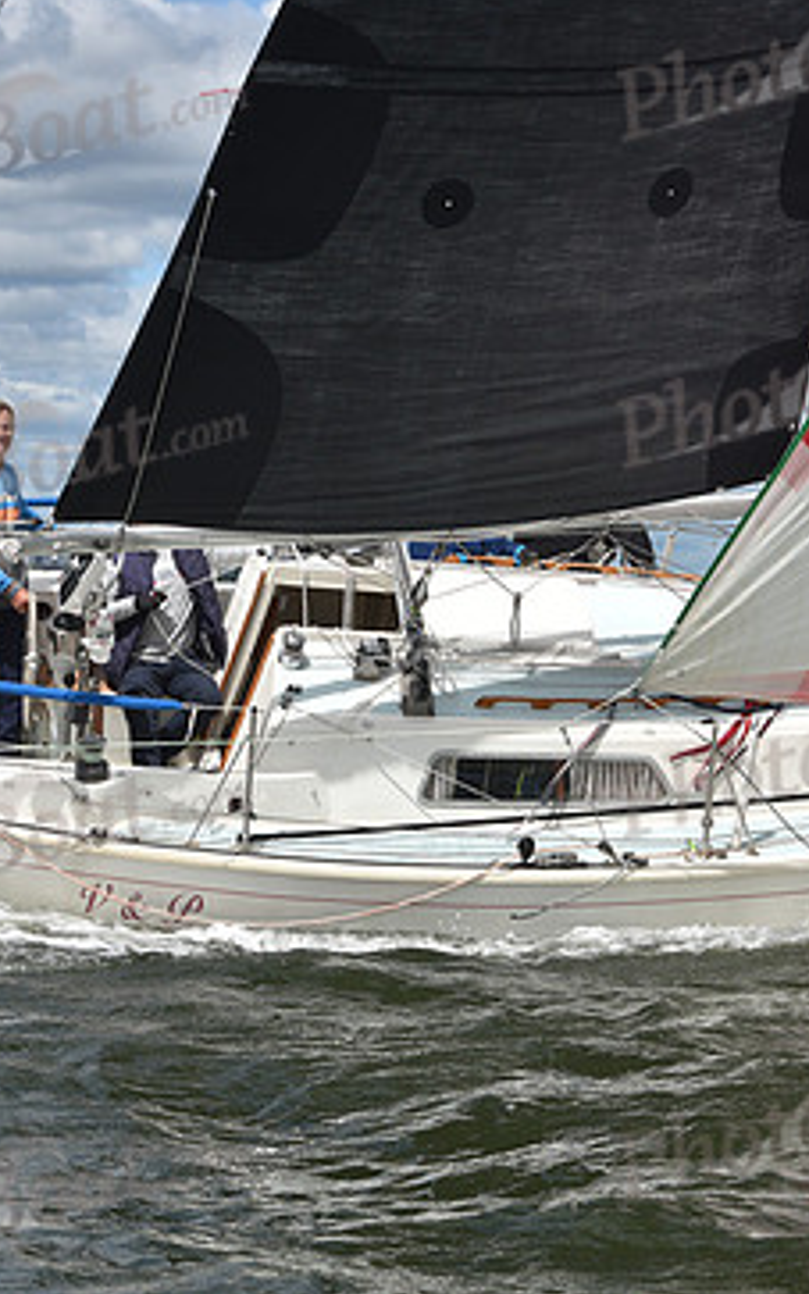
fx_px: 4020
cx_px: 435
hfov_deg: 11.5
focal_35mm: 114
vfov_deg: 18.3
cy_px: 611
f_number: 10
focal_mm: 70
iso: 250
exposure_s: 1/800
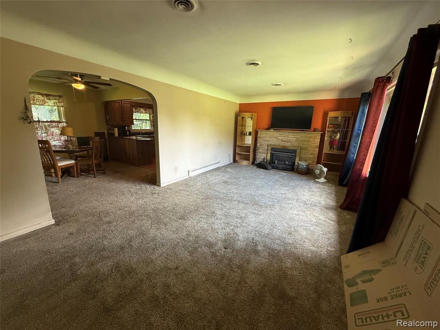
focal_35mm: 14
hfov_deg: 102.1
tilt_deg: -12.2
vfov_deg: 85.7
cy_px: 165
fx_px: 178
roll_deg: -1.7
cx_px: 220
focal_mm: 2.22
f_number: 2.2
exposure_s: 1/120
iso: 320
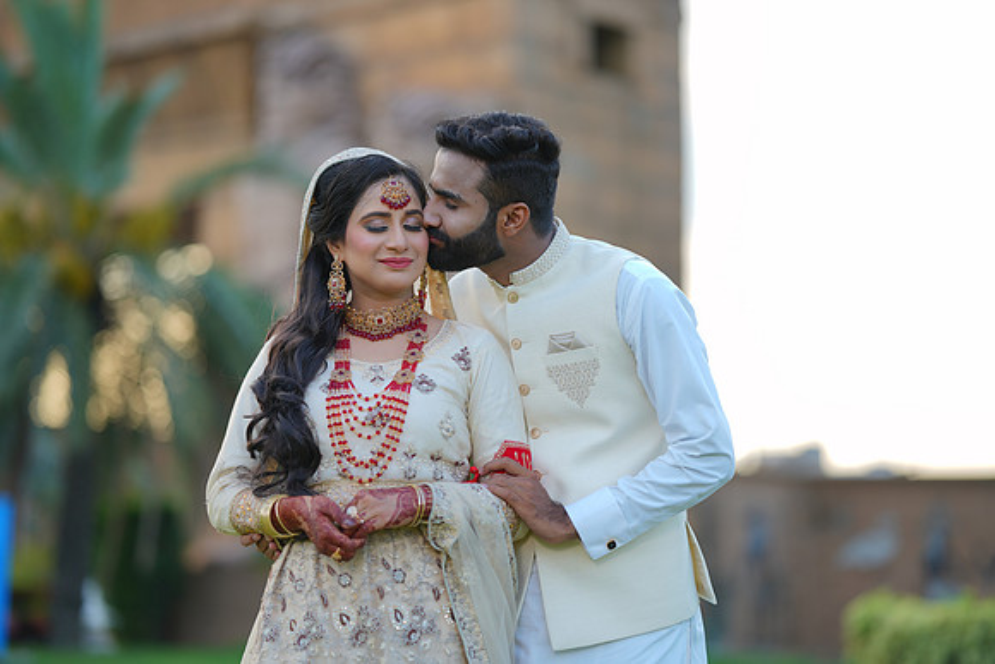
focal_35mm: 85
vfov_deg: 16.1
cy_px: 332
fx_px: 2350
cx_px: 498
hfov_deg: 23.9
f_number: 1.4
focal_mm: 85
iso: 64
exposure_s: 1/500
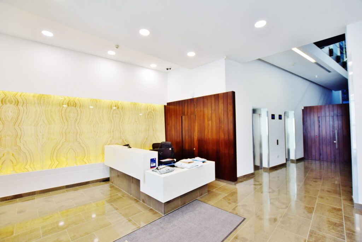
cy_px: 121
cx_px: 181
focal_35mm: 15
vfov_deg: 77.3
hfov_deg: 100.4
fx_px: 151
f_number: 4
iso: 400
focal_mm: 10
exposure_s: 1/60
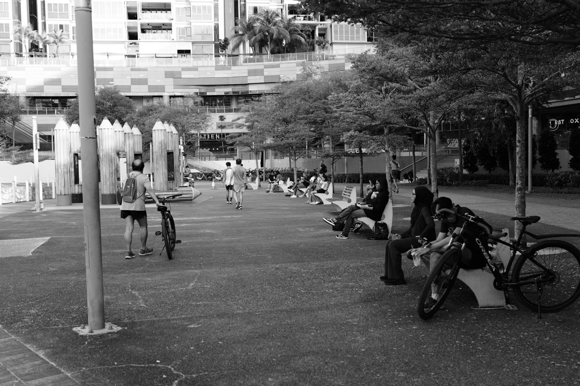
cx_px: 290
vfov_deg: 31.2
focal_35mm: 43
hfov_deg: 45.5
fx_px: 692
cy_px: 193
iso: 100
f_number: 4
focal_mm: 43
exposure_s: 1/160
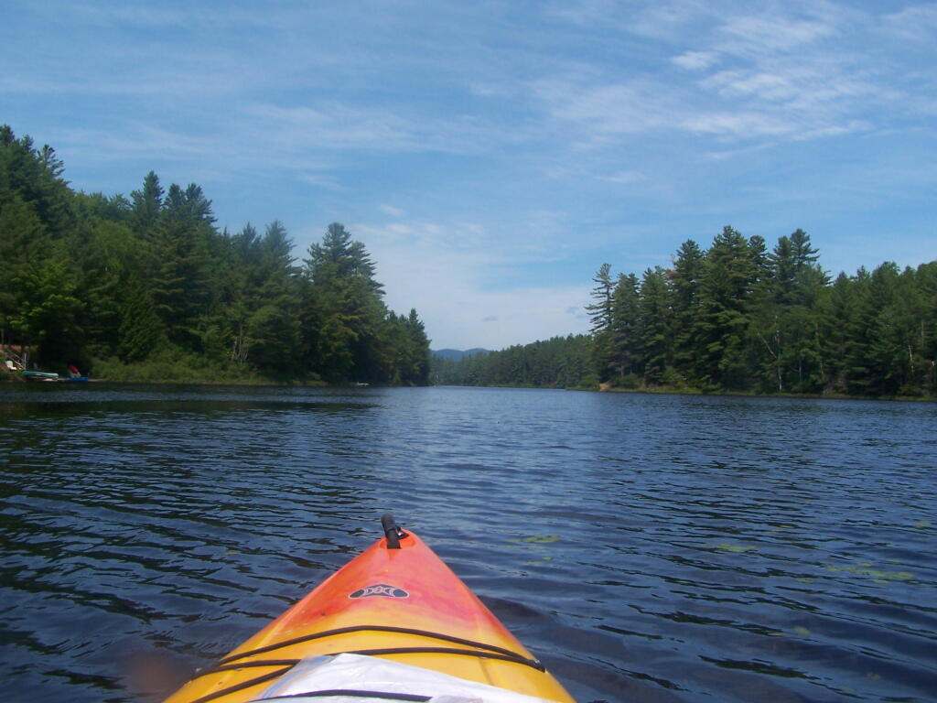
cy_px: 352
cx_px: 468
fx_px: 1029
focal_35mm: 38
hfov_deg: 49.0
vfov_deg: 37.7
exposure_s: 1/640
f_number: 5.6
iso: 80
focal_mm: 6.3
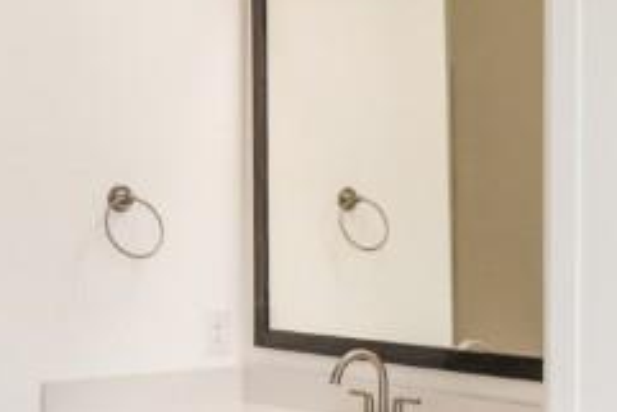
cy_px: 275
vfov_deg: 19.4
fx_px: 1203
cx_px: 479
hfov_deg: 28.3
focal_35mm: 70
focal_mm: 11
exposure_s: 1/125
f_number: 6.3
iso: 400
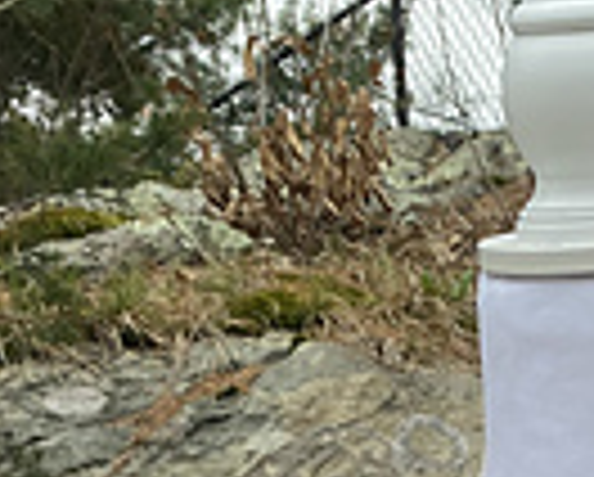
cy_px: 1202
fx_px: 2166
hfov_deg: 15.3
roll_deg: +3.4
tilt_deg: -12.4
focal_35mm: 123
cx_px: 608
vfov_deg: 10.5
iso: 32
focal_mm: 4.25
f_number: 1.8
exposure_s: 1/610
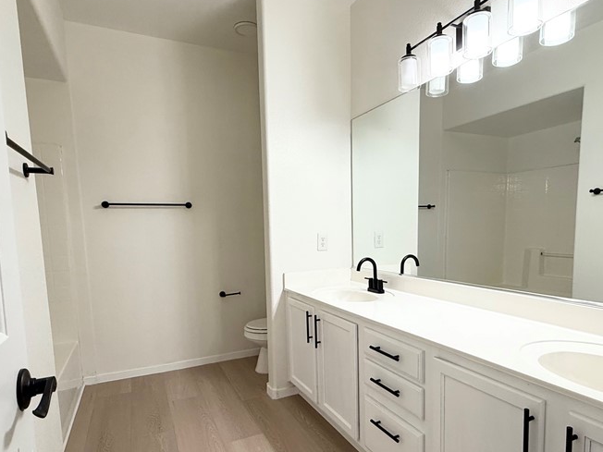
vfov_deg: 60.7
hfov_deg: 76.3
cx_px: 322
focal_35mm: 22
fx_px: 383
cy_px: 267
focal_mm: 2.22
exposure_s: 1/120
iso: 160
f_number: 2.2
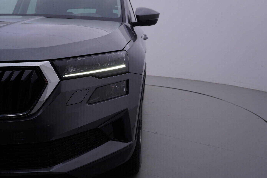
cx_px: 134
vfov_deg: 36.9
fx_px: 267
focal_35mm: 36
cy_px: 89
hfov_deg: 53.1
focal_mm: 24
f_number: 5
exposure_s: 1/125
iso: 125
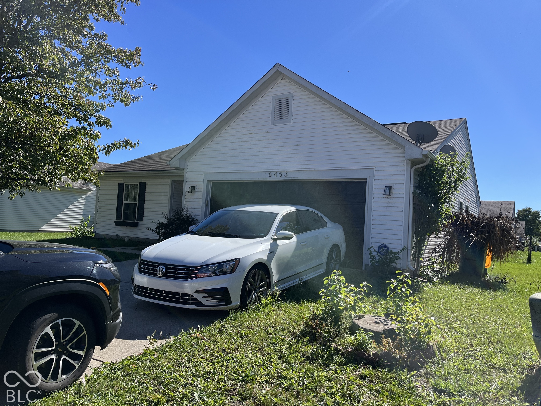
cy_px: 203
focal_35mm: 26
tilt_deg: +3.4
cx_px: 270
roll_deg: -1.8
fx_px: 406
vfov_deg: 53.1
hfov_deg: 67.3
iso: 50
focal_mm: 5.1
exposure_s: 1/3215
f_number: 1.6
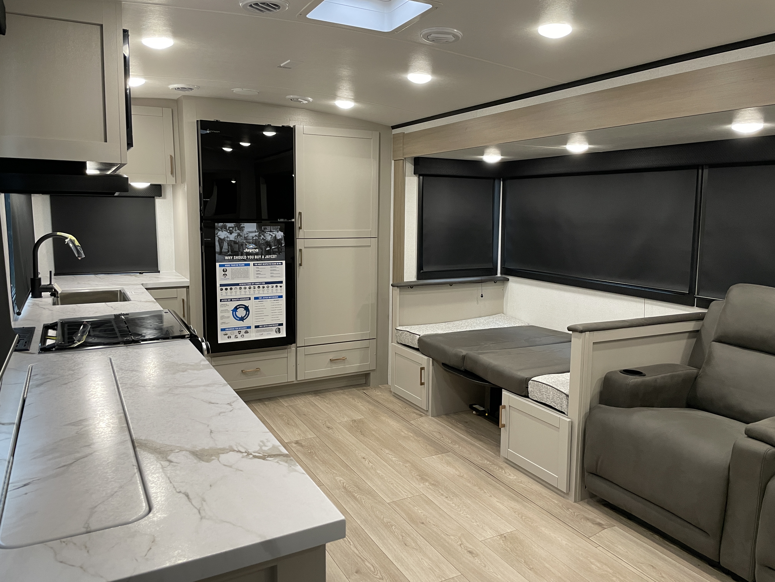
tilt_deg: -5.4
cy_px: 291
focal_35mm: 26
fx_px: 582
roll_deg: +1.6
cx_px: 388
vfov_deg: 53.1
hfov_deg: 67.3
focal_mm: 4.2
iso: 125
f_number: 1.6
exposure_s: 1/77
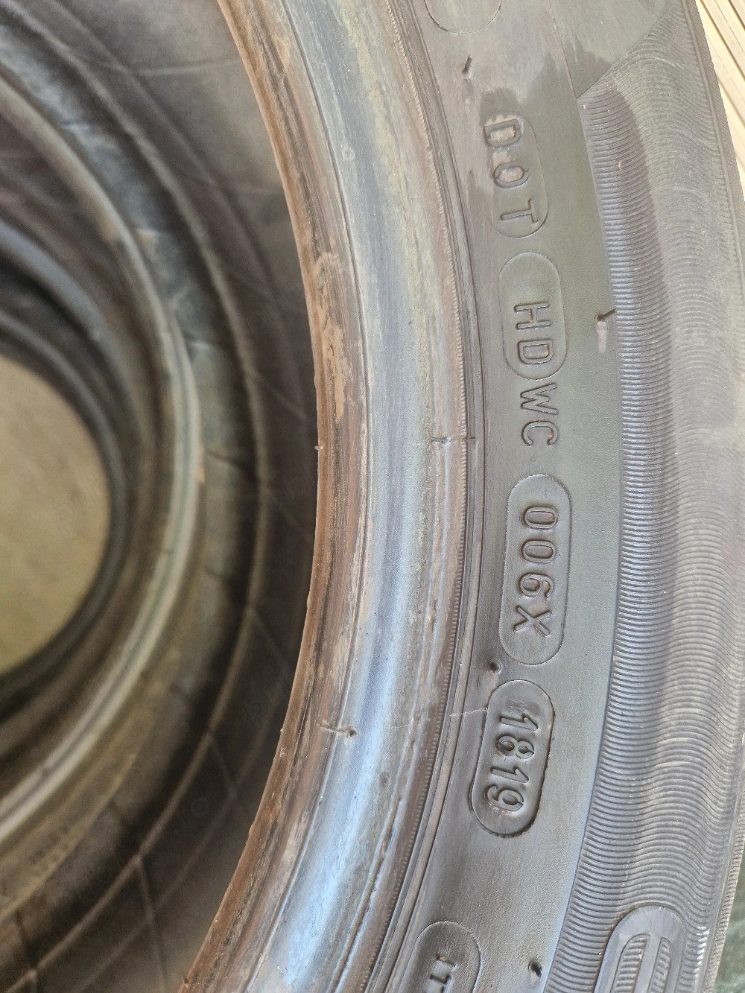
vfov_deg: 73.9
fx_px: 660
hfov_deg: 58.9
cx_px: 372
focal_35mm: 23
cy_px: 496
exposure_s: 1/100
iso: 160
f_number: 1.8
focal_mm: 5.4
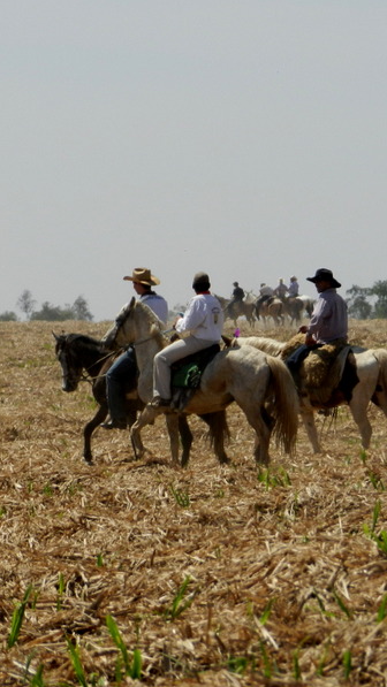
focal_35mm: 451
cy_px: 344
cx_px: 258
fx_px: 8224
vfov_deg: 4.8
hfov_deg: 2.7
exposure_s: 1/1000
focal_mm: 55
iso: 160
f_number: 5.4
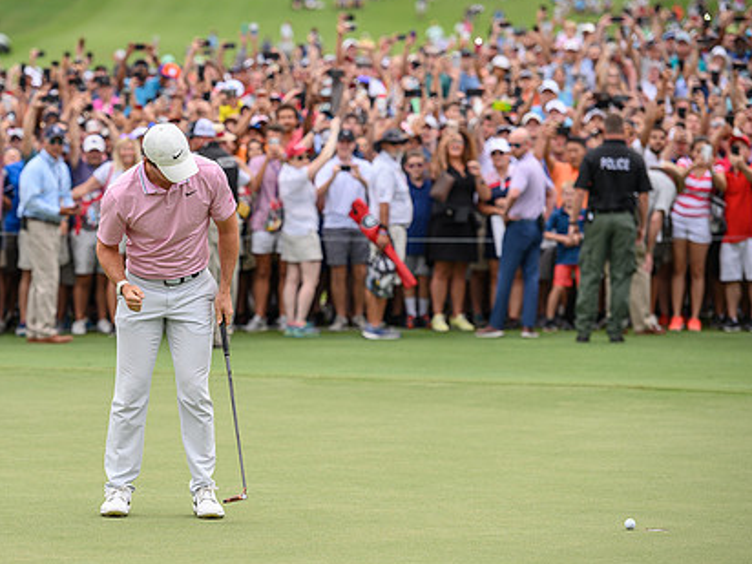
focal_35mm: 230
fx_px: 4997
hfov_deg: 8.6
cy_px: 296
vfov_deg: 6.5
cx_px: 237
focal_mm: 170
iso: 160
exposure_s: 1/400
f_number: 4
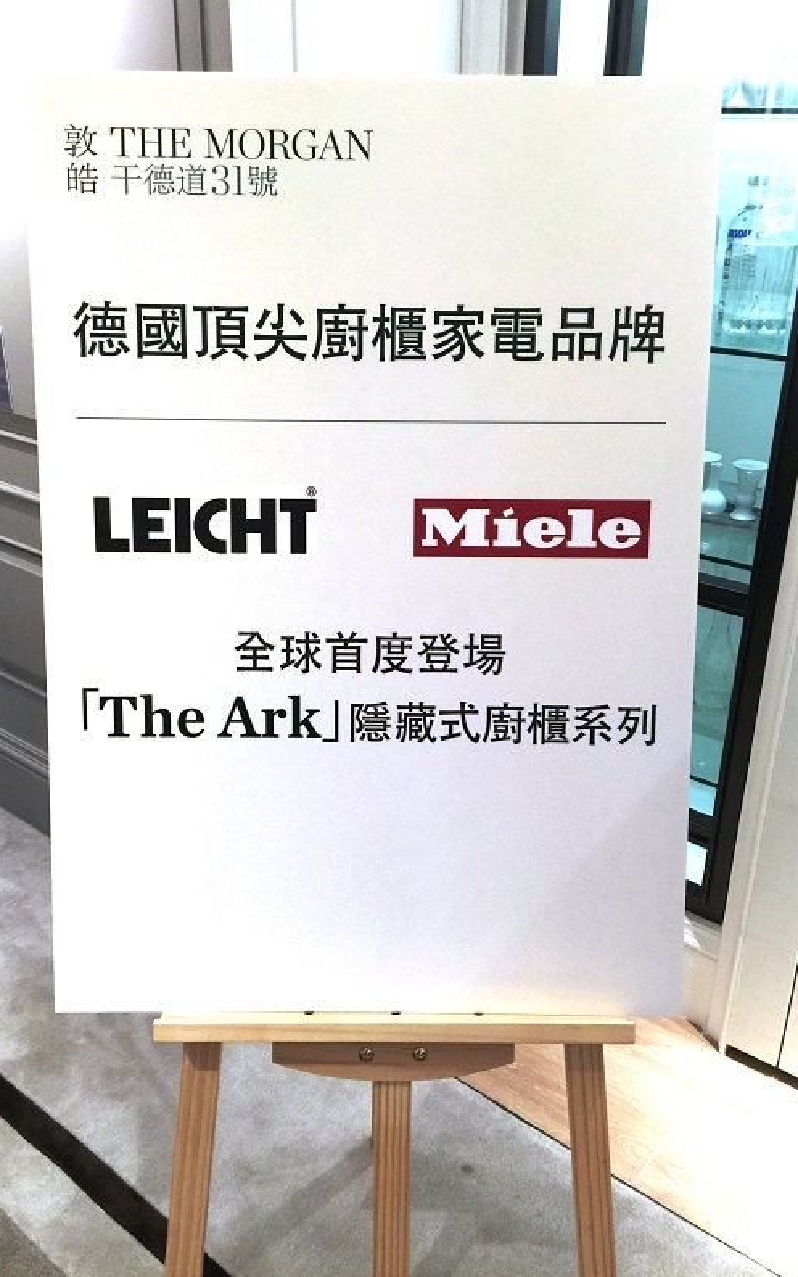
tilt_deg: -23.8
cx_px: 383
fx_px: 1078
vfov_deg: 61.2
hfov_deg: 40.6
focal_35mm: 31
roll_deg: -0.2
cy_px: 639
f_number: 2.2
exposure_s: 1/17
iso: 64
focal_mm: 4.15
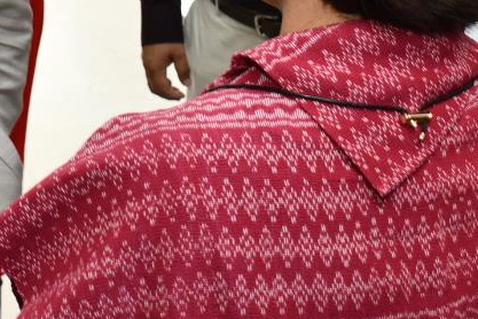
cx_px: 138
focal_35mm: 105
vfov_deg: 12.3
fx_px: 1394
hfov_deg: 19.4
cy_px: -196
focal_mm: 18
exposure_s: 1/60
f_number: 4
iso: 280
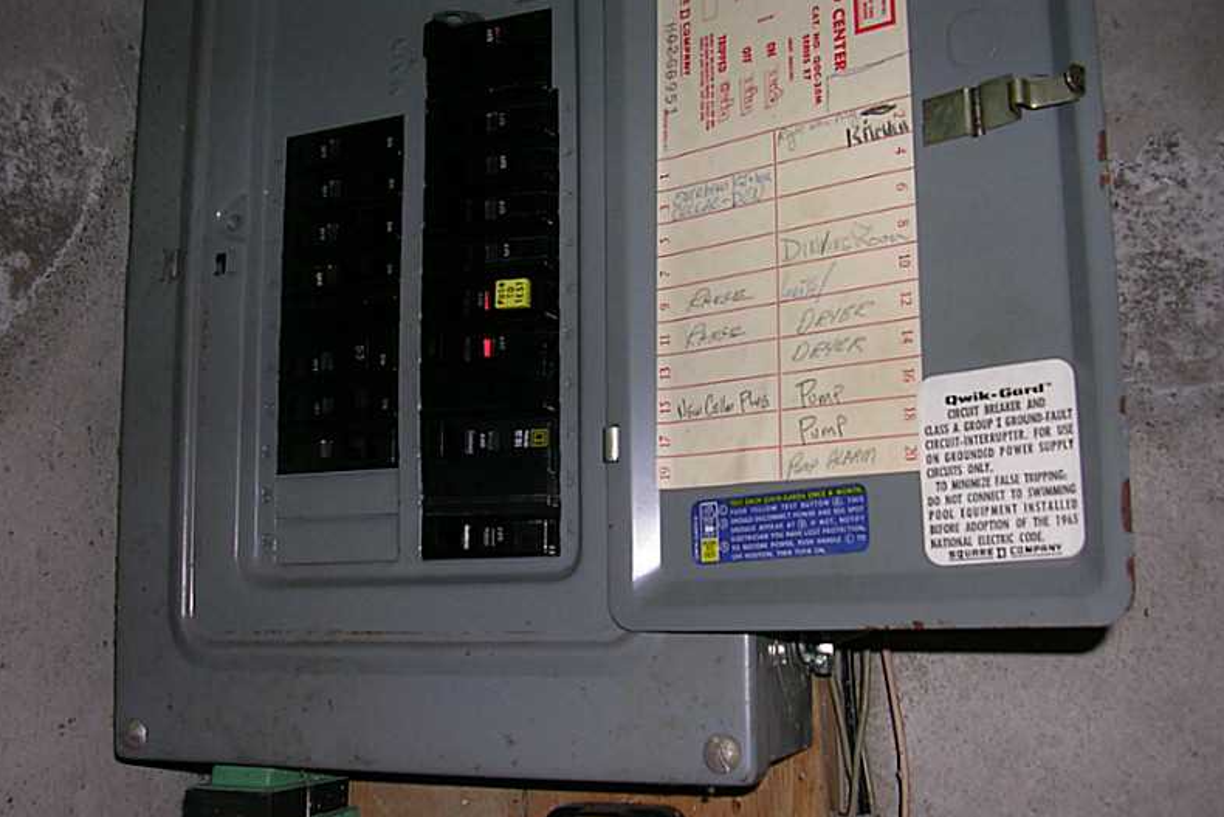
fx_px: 1360
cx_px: 609
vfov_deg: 33.4
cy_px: 426
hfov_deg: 48.5
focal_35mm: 40
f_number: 2.8
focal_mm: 5.8
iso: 50
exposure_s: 1/60.1
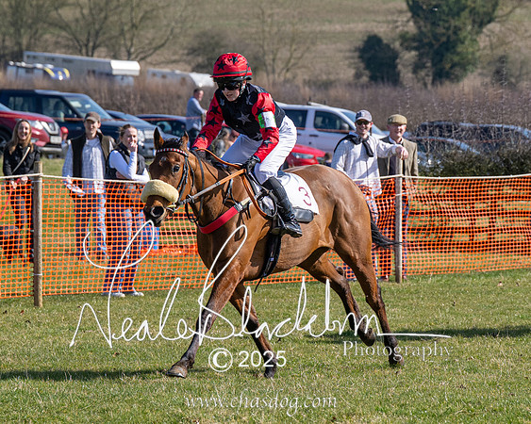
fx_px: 4028
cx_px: 309
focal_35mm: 256
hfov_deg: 7.5
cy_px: 193
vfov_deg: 6.0
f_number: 4
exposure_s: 1/2000
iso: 200
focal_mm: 92
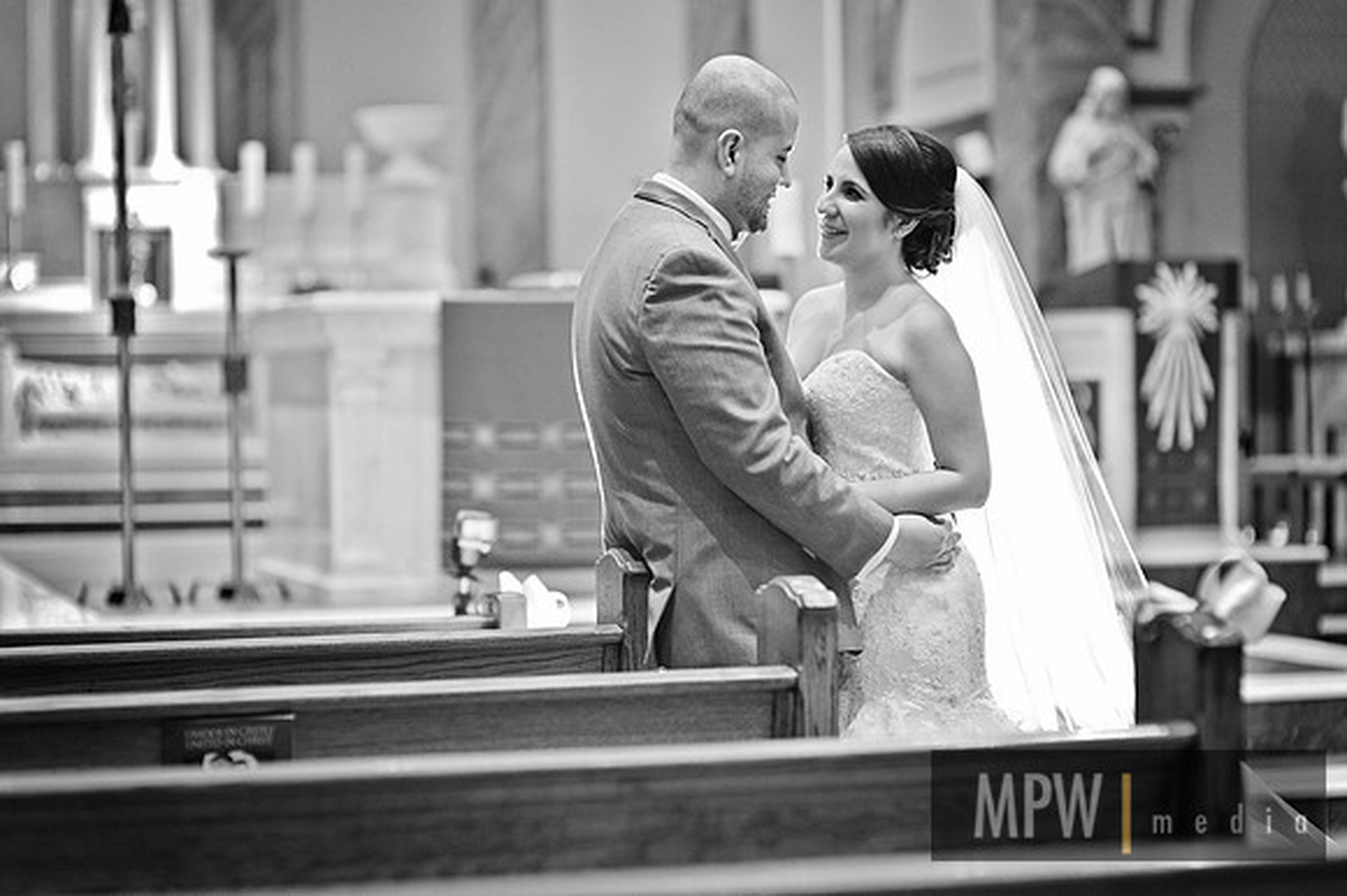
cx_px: 674
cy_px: 448
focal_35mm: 85
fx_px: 3178
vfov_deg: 16.1
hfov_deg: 23.9
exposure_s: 1/250
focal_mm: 85
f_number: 2.2
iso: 2000
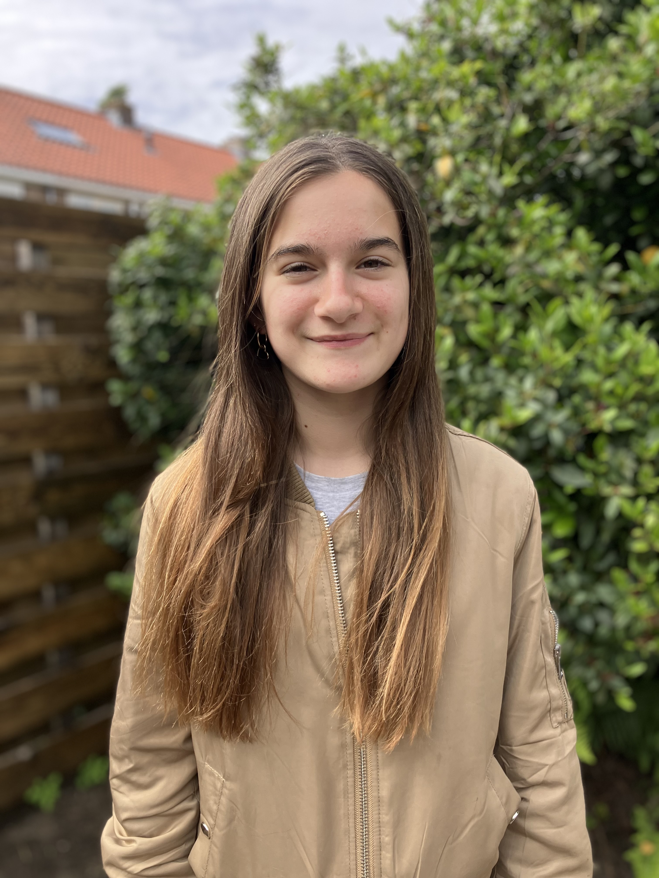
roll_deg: +0.3
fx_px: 711
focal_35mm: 28
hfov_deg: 49.7
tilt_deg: -5.3
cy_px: 439
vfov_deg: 63.4
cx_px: 330
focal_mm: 3.99
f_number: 1.8
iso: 32
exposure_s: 1/533
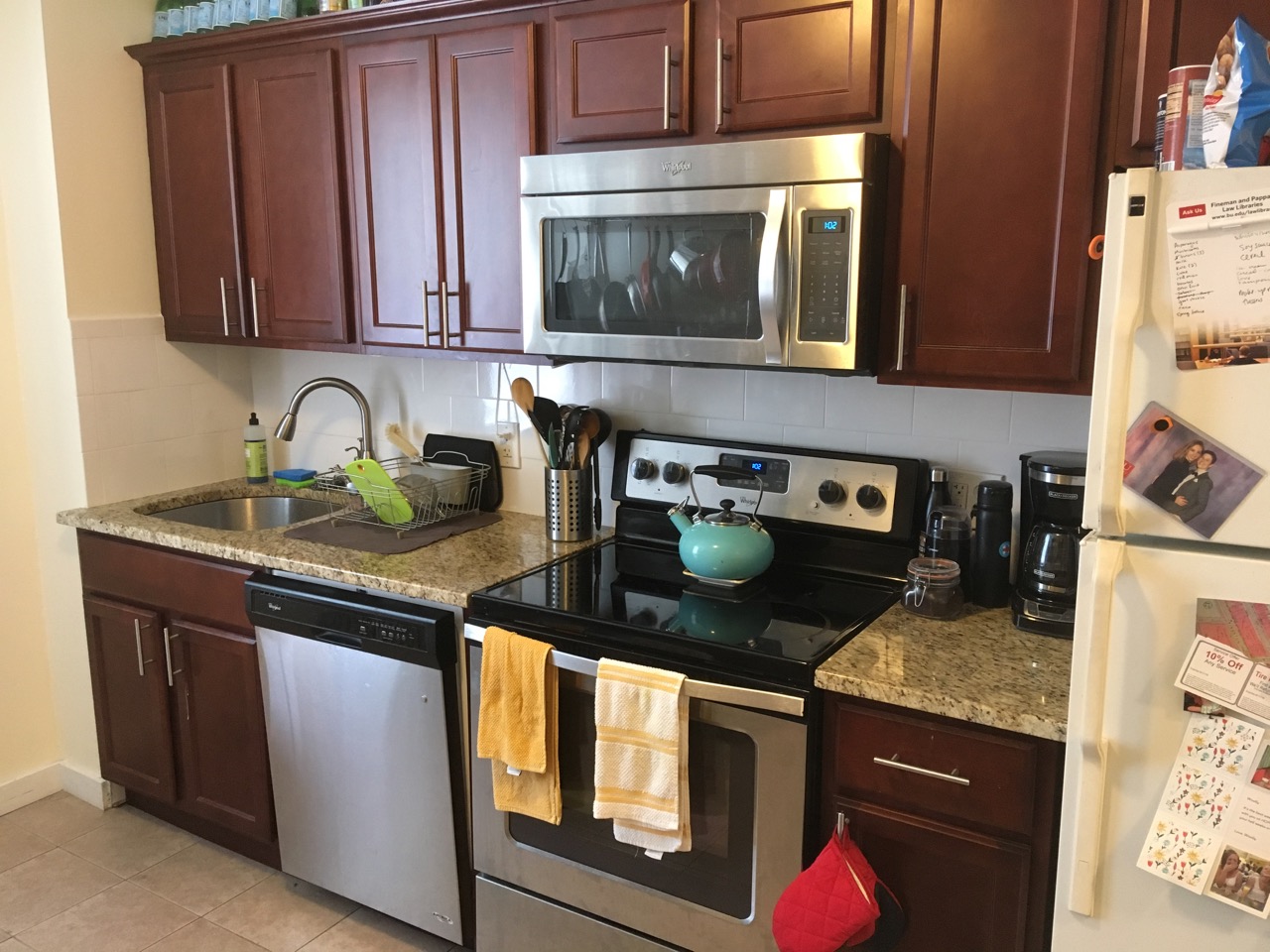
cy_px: 476
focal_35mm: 29
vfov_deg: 48.2
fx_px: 1064
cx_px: 635
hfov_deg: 61.7
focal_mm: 4.15
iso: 160
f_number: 2.2
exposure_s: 1/30
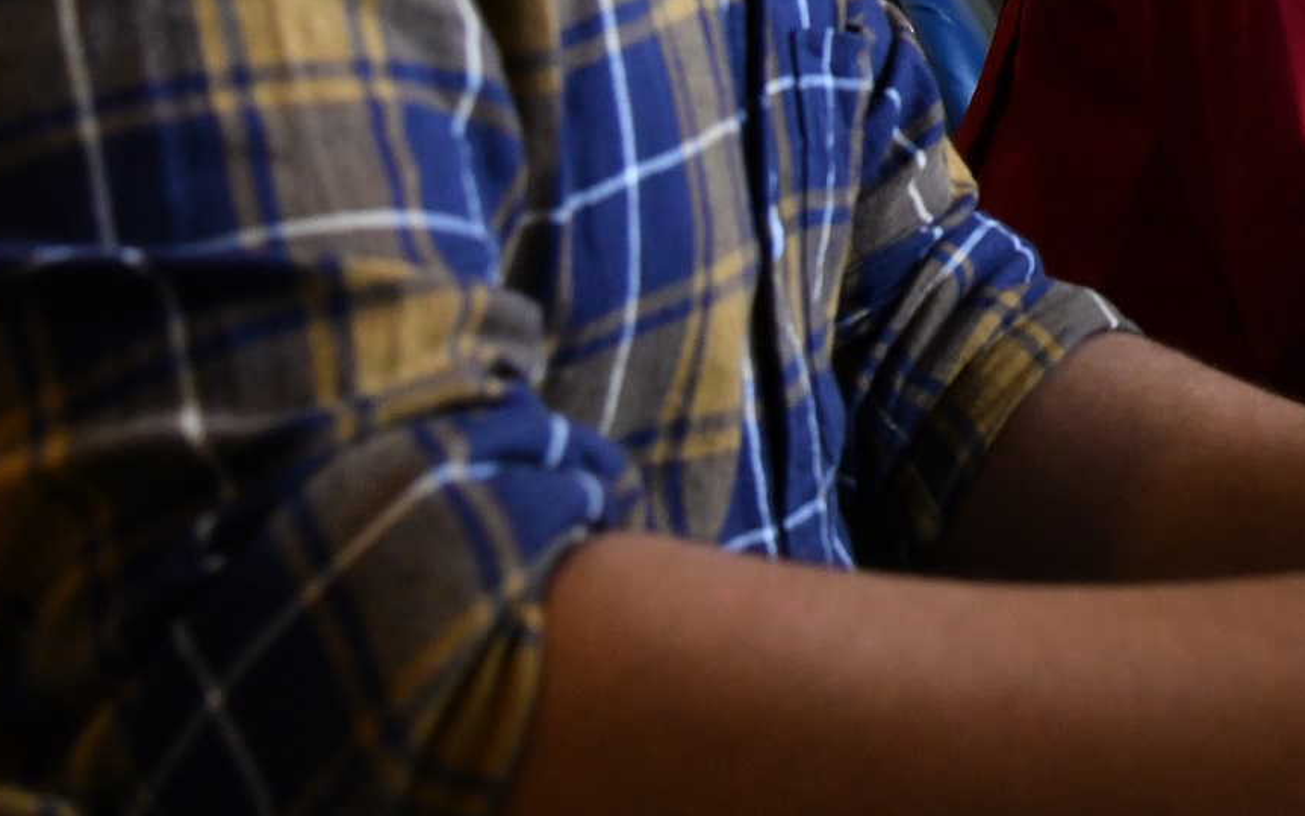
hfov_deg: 13.7
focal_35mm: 145
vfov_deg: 8.8
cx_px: 1846
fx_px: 5158
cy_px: -403
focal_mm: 44
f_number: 5.6
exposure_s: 1/80
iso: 1000
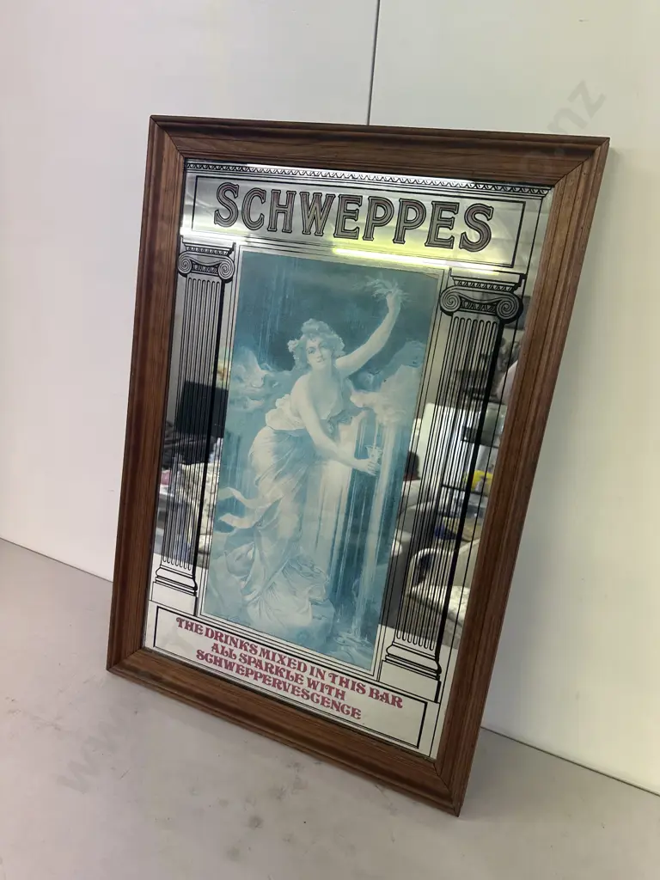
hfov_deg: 56.8
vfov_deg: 71.6
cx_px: 330
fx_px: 610
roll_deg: -4.7
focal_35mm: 24
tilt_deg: -21.9
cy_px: 440
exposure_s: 1/100
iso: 160
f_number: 1.78
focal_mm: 6.86
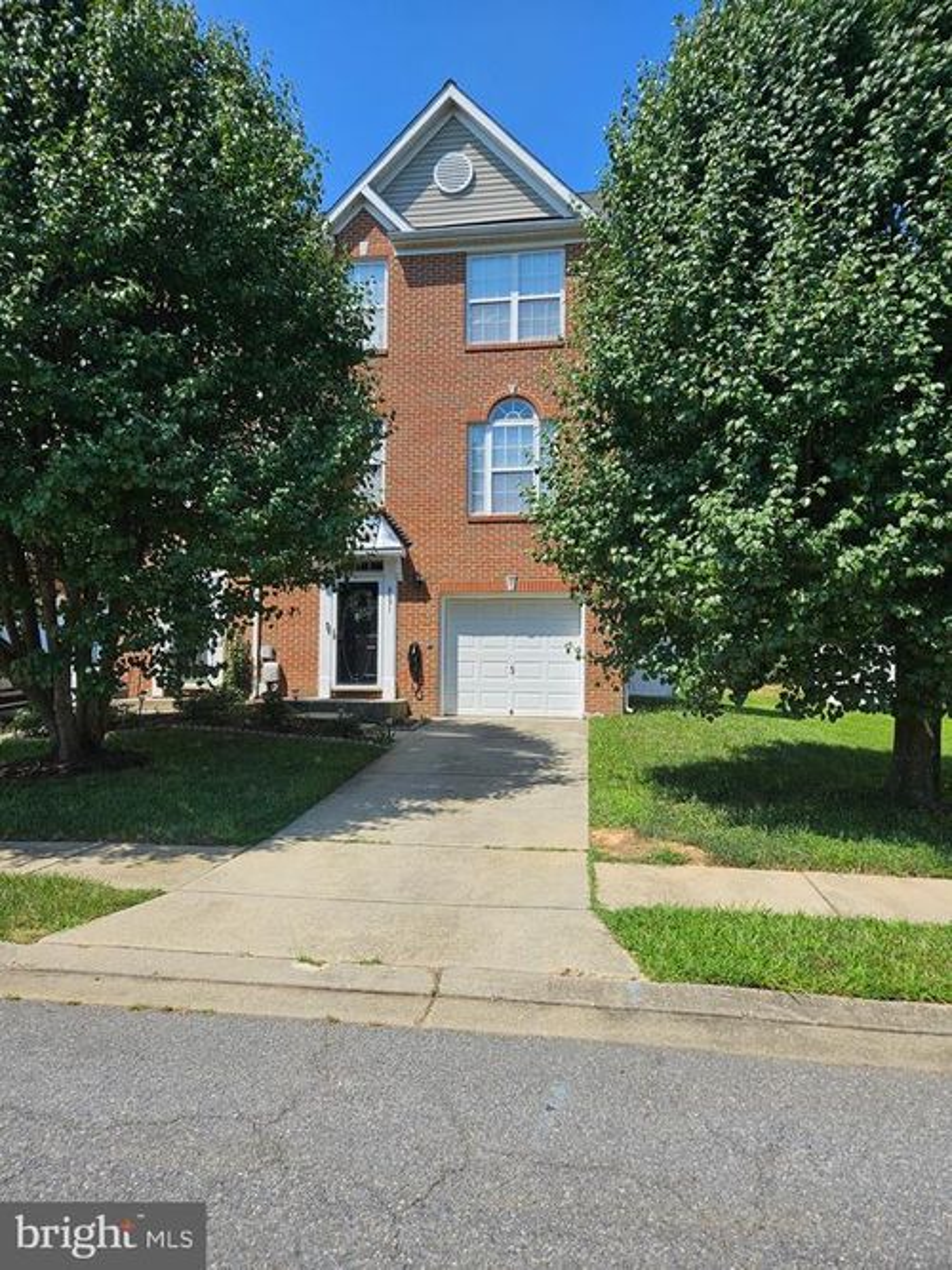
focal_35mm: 23
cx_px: 476
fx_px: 844
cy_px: 635
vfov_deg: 73.9
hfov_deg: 58.9
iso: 25
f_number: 1.8
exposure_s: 1/1925
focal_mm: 5.4
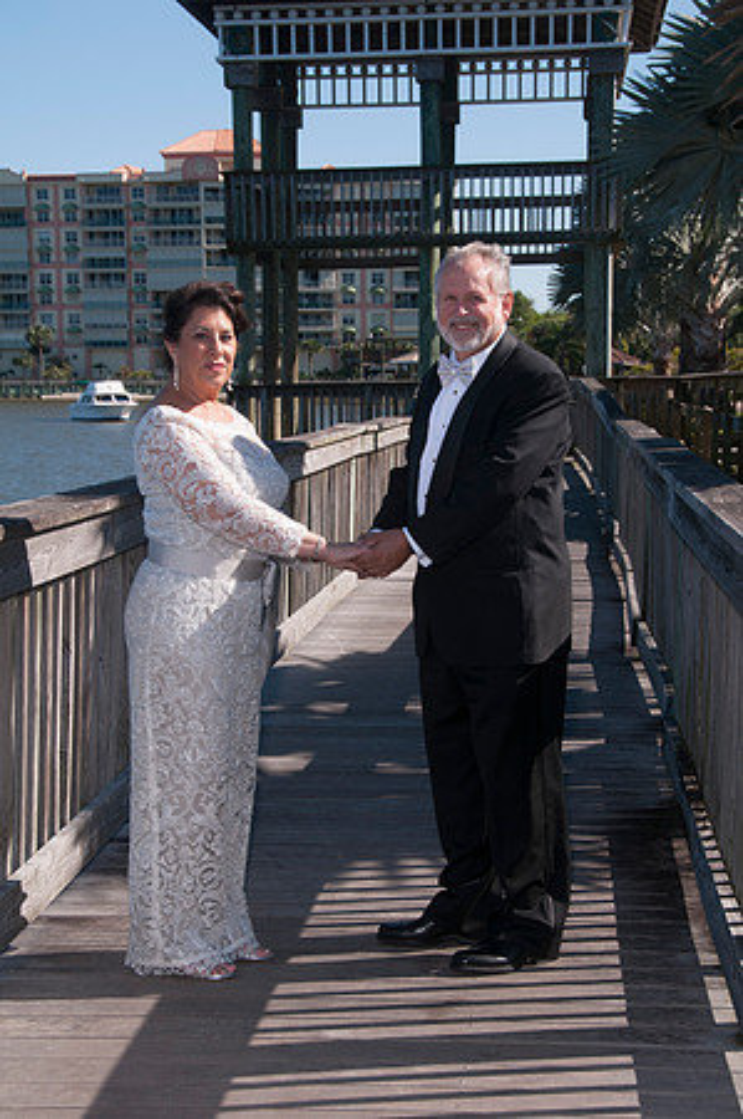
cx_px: 372
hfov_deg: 19.7
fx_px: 2141
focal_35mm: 69
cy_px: 560
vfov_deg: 29.3
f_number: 10
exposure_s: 1/250
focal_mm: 46
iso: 100
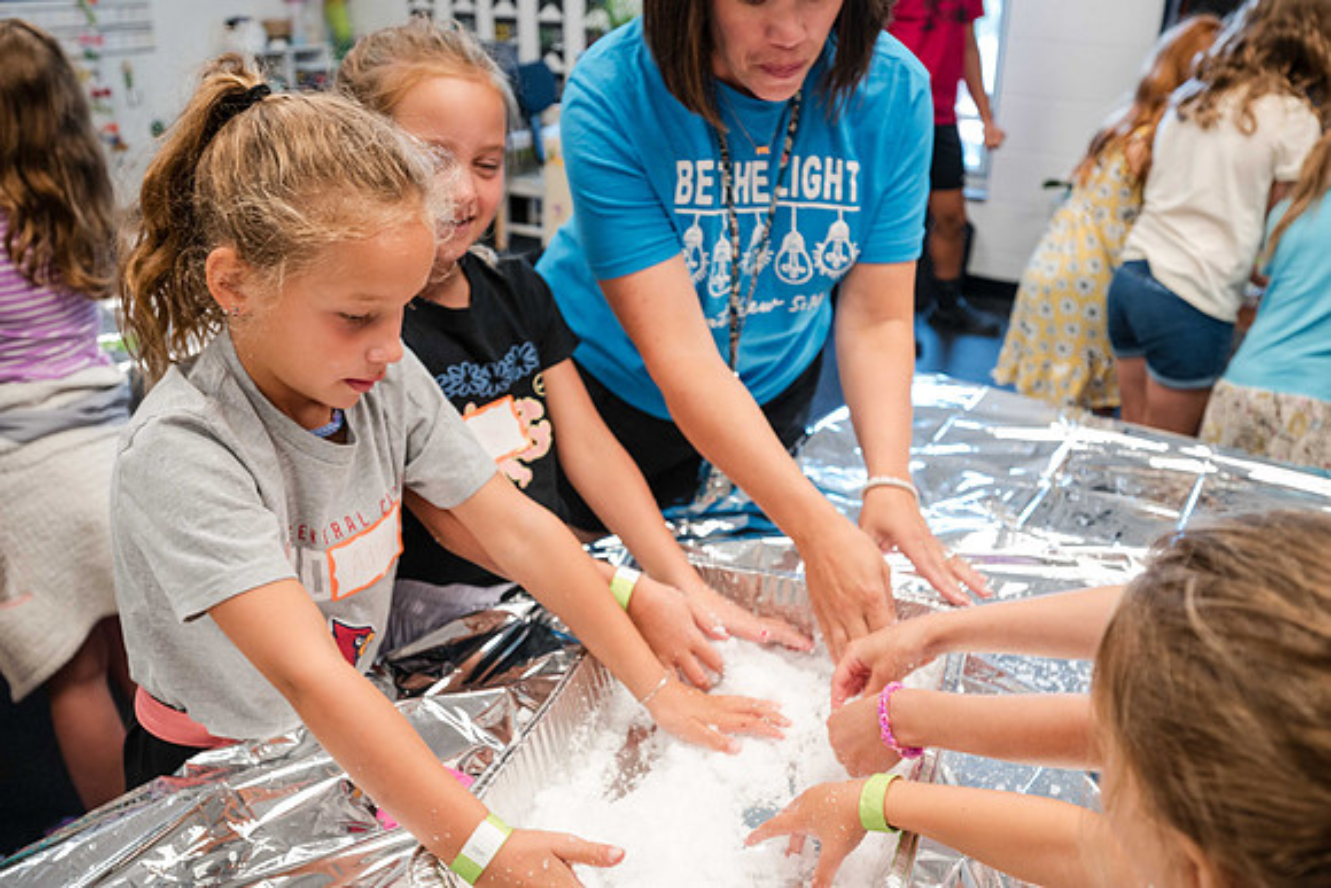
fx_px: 1175
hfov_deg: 59.0
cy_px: 443
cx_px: 656
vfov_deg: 41.4
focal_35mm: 32
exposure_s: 1/125
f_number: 4
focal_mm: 30
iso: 2200
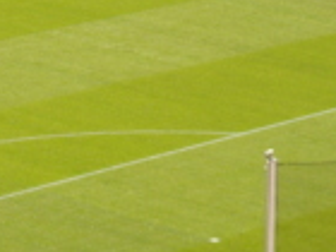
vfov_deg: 3.9
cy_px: -157
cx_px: -106
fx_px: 3650
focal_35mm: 376
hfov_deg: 5.2
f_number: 4.7
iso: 64
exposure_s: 1/201
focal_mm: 17.1
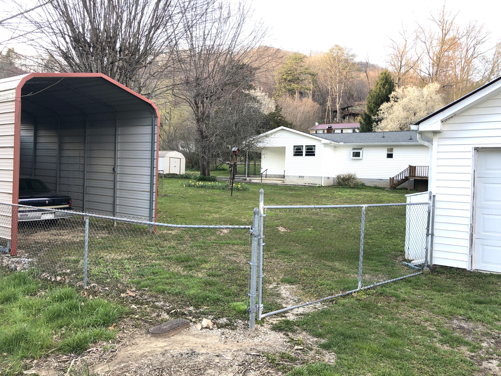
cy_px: 188
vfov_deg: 49.7
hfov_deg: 63.4
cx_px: 250
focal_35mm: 28
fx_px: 405
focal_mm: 4
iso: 20
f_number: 1.8
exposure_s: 1/180
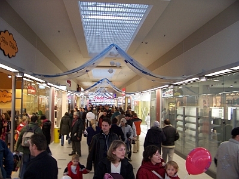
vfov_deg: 41.8
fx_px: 235
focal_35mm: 34
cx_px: 120
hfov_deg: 54.0
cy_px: 90
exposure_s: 1/30
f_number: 2.7
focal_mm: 5.6
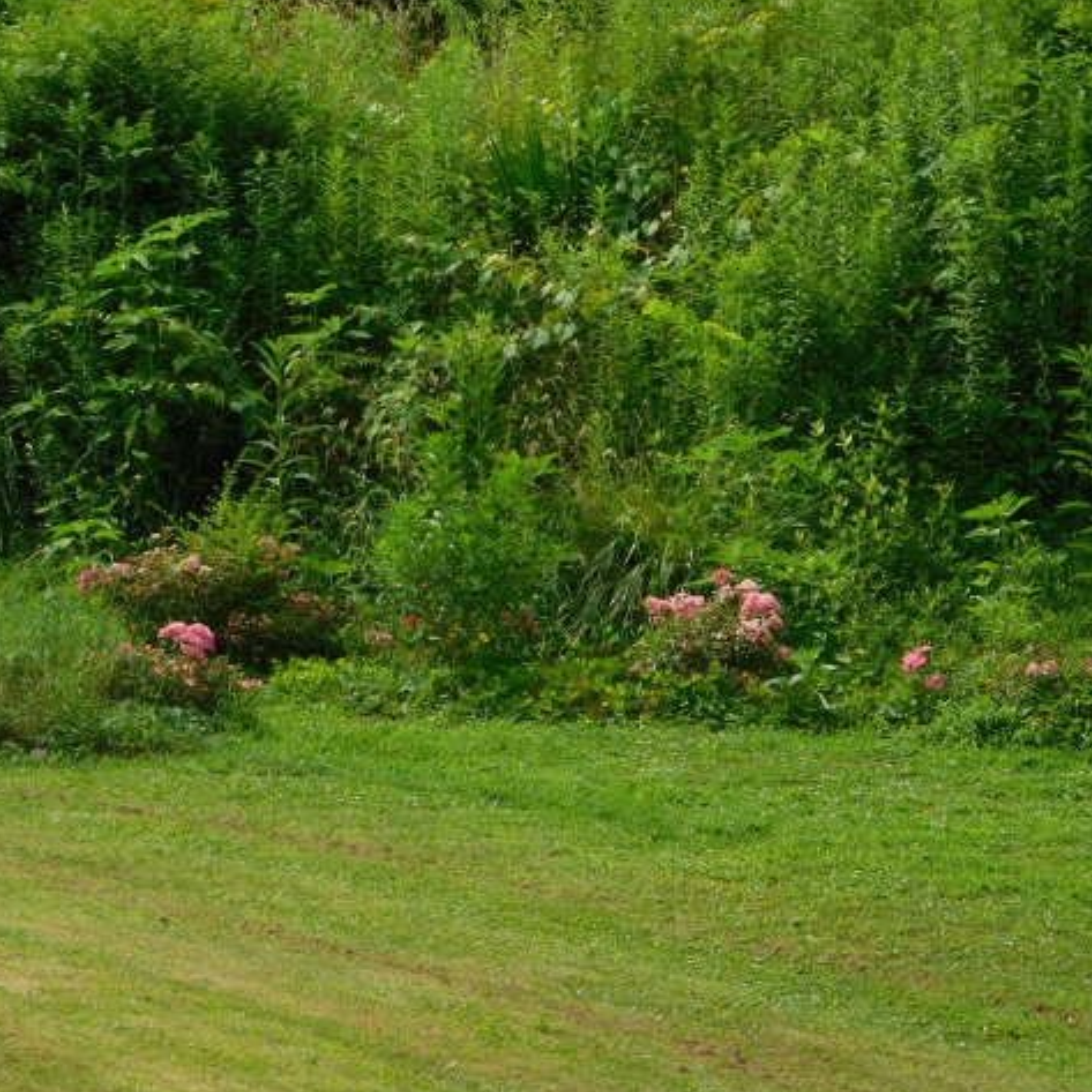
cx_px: 461
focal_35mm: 212
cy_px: 533
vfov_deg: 8.3
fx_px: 7566
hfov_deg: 8.3
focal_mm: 30.1
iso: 125
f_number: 5.3
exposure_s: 1/320
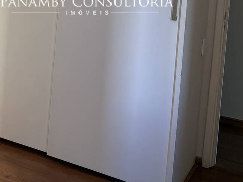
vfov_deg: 23.7
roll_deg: -3.6
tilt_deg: -3.0
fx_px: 407
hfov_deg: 33.0
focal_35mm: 58
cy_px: -17
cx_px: 87
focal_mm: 5.96
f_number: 1.6
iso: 125
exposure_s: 1/89
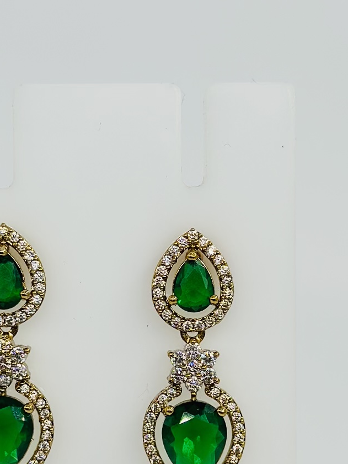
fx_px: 1541
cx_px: 101
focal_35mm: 115
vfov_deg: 17.1
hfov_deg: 12.9
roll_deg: -2.2
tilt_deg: -23.6
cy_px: 300
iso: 80
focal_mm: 6.86
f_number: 1.78
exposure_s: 1/1289
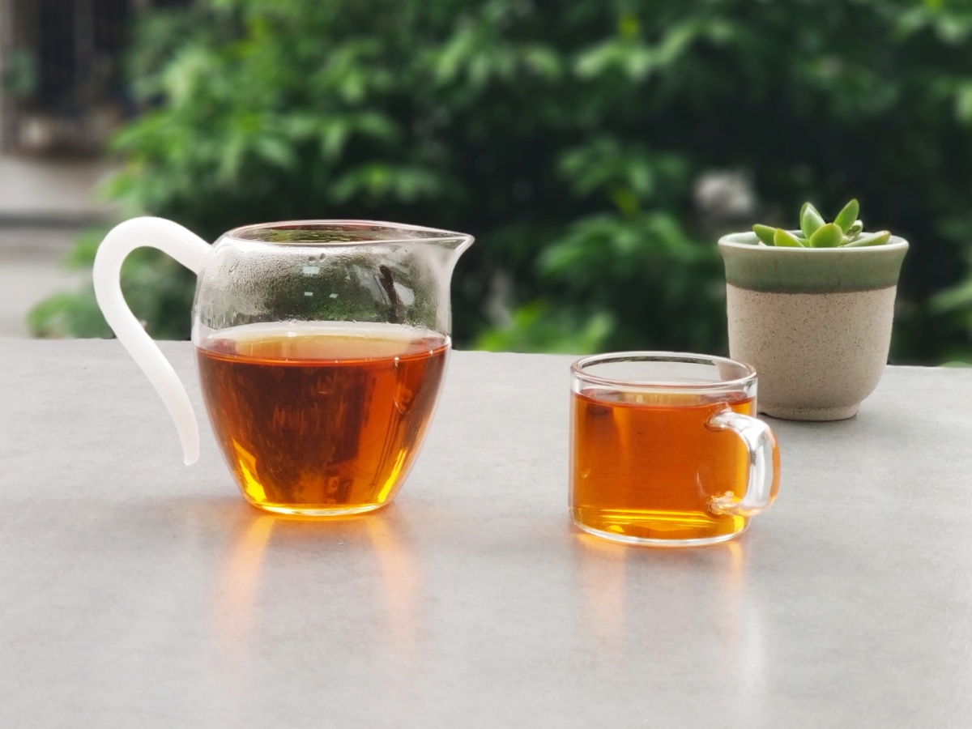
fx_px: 1460
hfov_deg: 36.8
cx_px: 486
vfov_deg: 28.0
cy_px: 364
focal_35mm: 52
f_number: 2.6
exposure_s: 1/100
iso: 250
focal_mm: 6.06
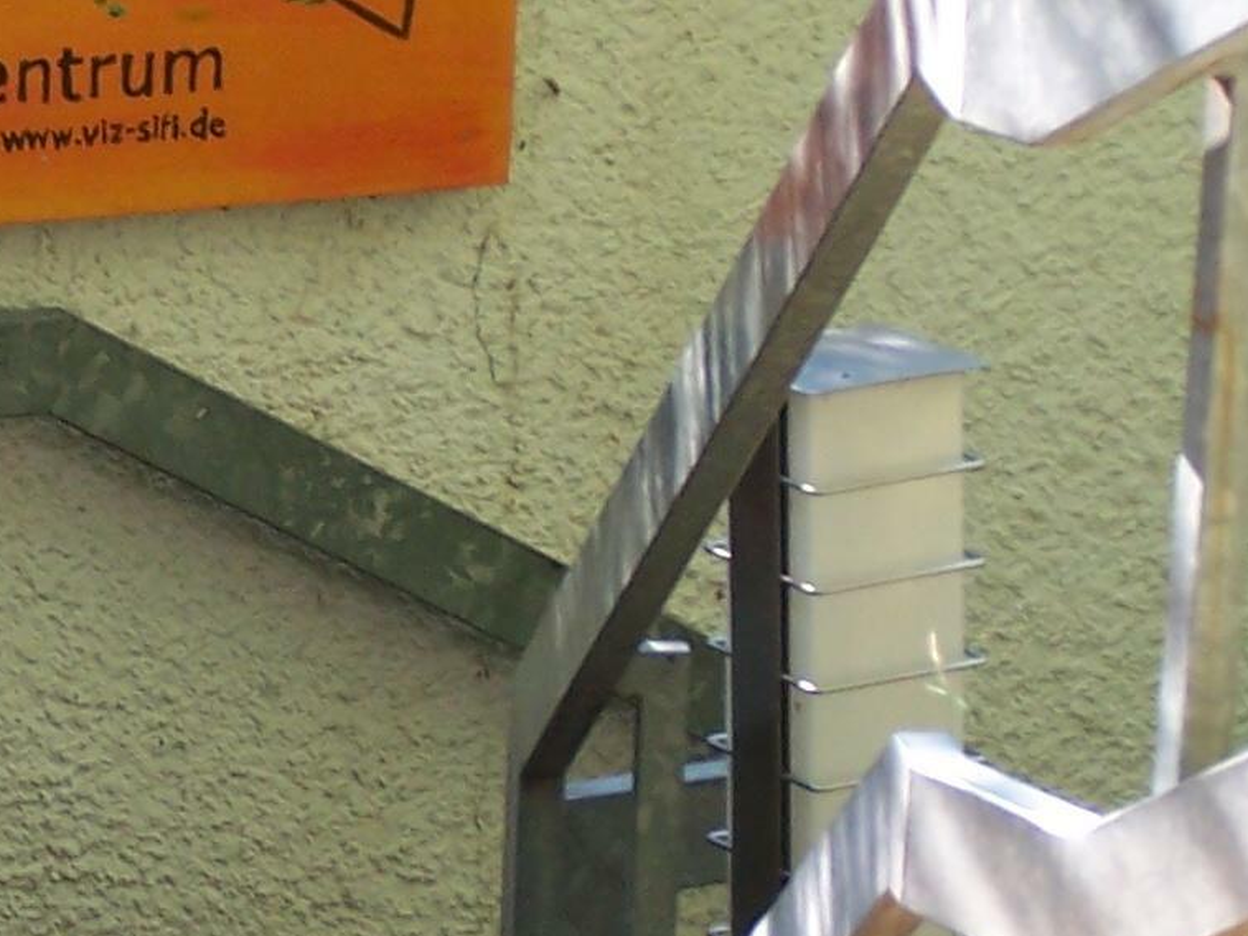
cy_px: 483
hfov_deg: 7.1
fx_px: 10060
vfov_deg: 5.3
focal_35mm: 279
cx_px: 134
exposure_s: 1/80
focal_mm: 13.7
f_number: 3.2
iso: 80
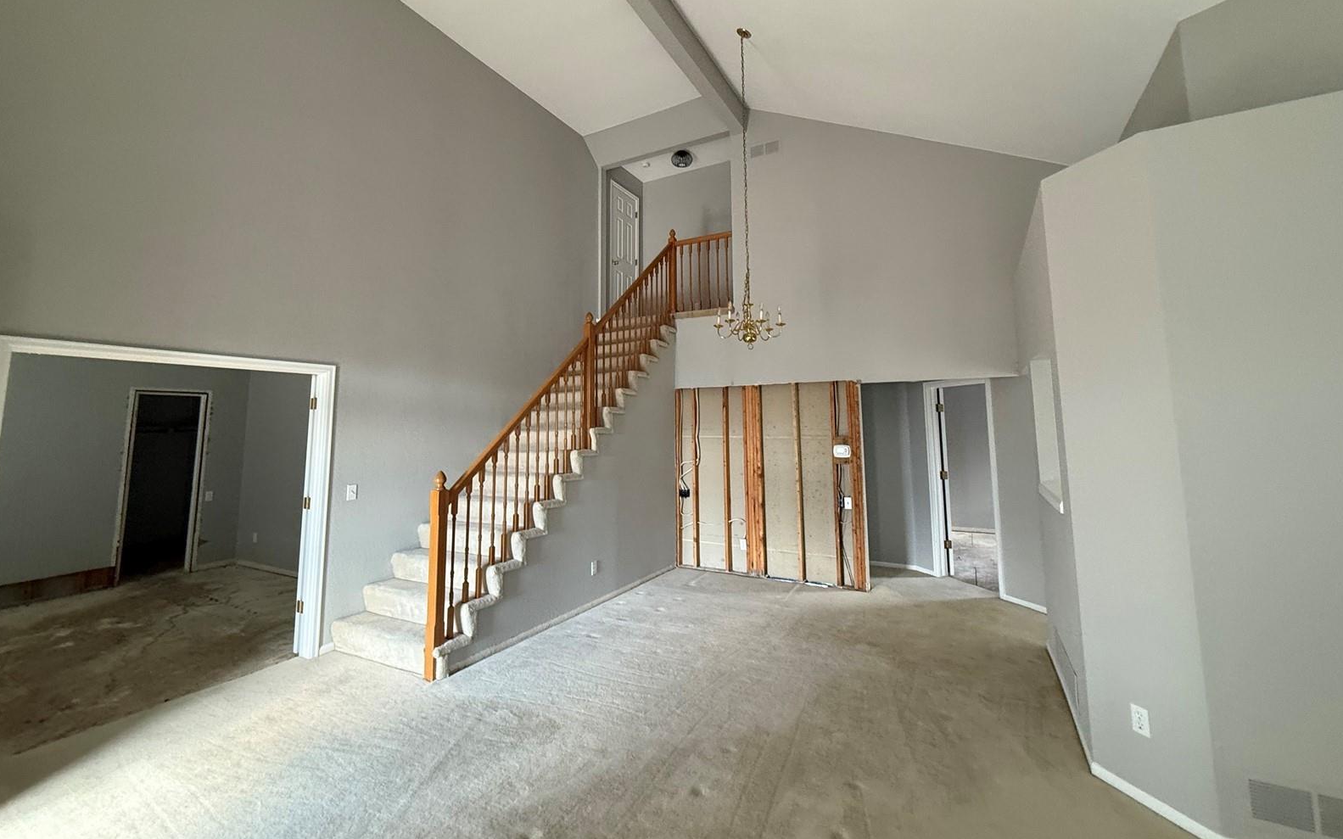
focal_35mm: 15
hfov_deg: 101.5
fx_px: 549
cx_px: 673
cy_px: 365
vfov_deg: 74.4
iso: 400
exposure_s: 1/65
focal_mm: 2.22
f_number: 2.2
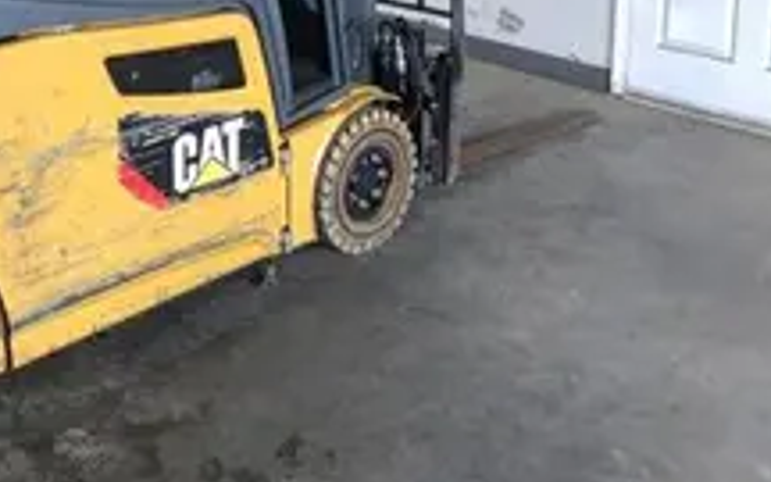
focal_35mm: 55
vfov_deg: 22.2
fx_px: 1156
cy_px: -50
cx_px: 139
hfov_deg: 35.5
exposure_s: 1/24
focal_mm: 4
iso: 40
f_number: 1.8
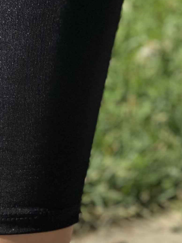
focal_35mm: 203
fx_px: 1423
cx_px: 35
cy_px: 362
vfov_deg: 9.5
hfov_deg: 7.3
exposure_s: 1/2083
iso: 20
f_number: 2
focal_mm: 6
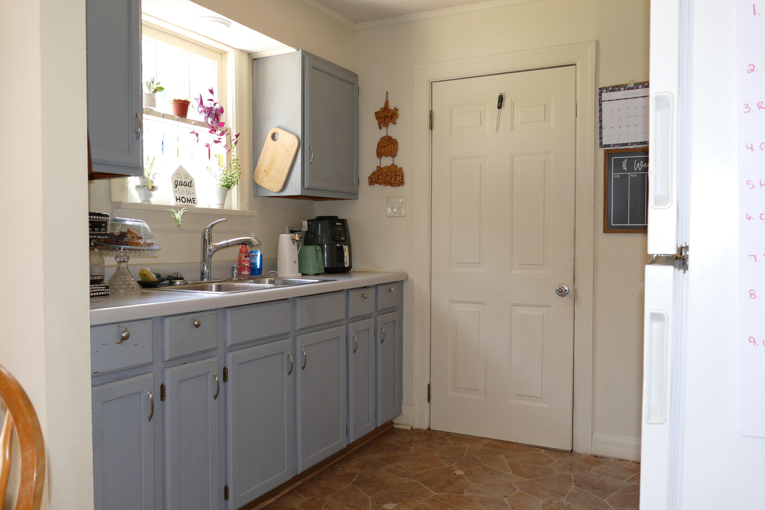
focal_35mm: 30
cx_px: 382
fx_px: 637
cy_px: 255
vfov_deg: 43.6
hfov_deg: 61.9
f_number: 3
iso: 250
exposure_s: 1/40
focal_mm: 10.85
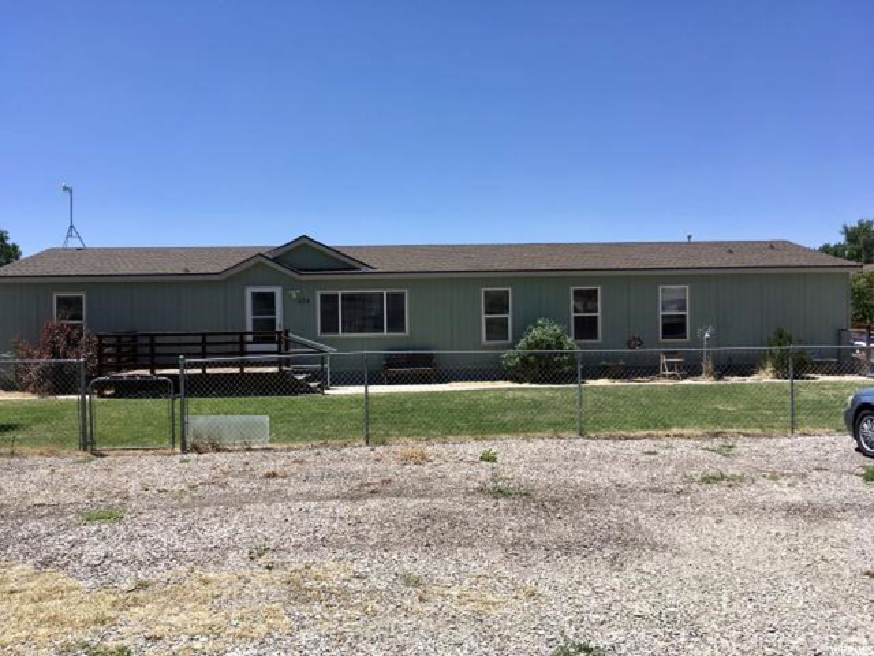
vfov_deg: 48.2
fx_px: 732
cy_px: 328
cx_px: 437
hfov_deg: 61.7
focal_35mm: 29
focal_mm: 4.15
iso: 25
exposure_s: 1/1603
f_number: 2.2
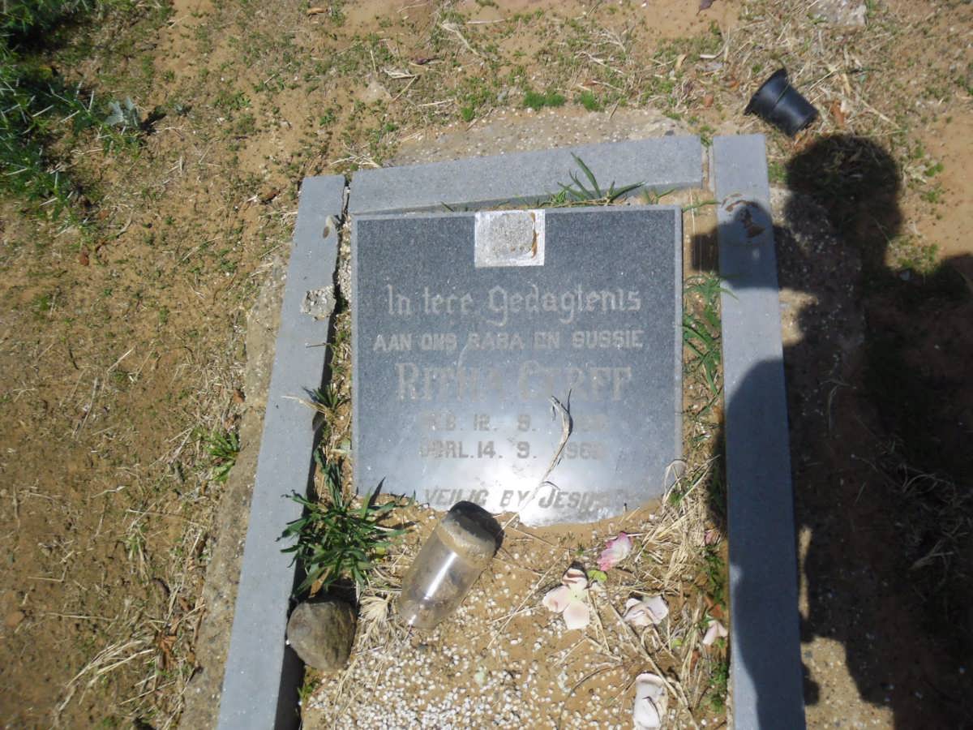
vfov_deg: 51.4
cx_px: 486
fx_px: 759
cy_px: 365
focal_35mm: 27
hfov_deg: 65.3
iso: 80
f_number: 9
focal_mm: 4.9
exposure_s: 1/279
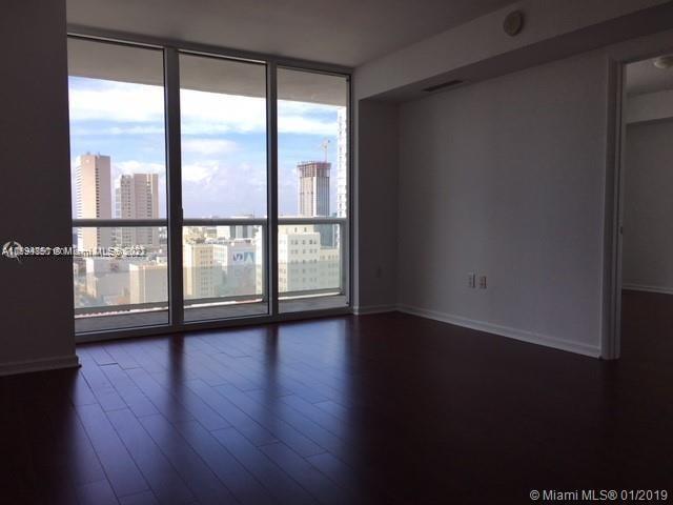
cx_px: 336
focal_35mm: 29
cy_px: 252
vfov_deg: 48.2
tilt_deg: -2.4
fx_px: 564
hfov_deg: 61.7
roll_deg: -0.9
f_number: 2.2
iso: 25
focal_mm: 4.15
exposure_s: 1/366
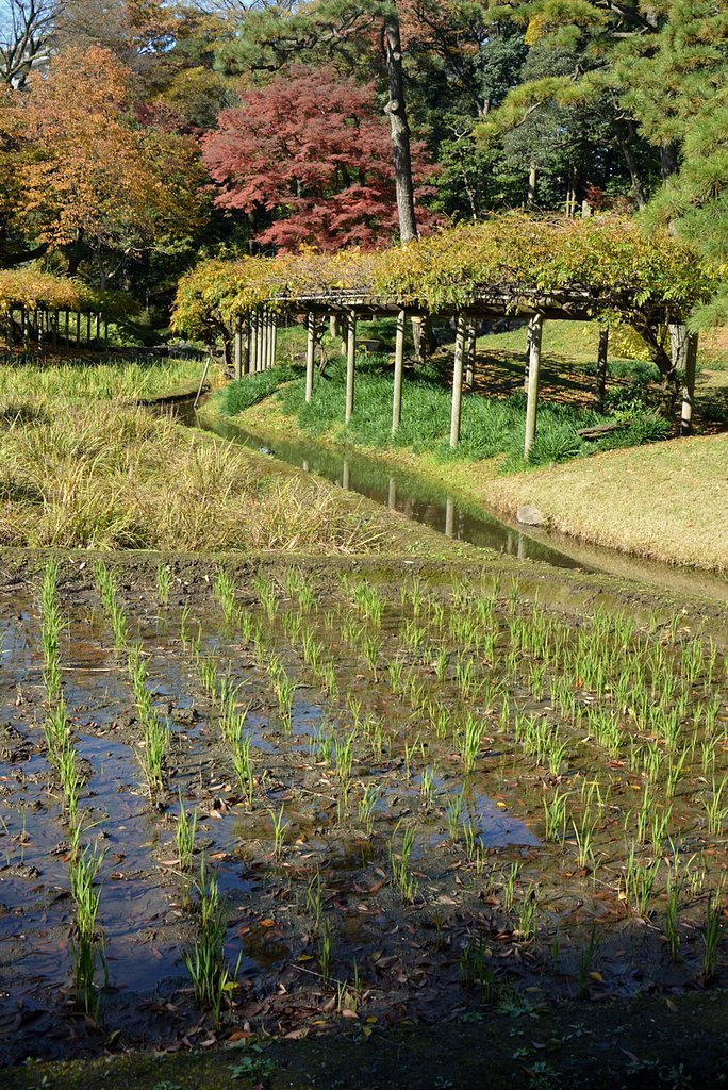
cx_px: 364
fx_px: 1272
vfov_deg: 46.4
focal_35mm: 42
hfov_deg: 31.9
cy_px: 545
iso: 200
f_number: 8
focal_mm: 28
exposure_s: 1/250
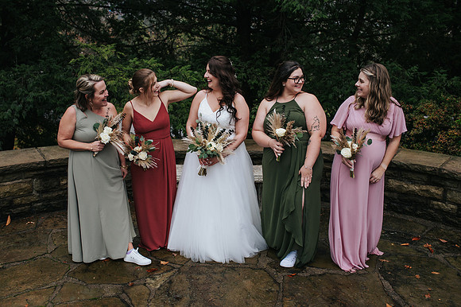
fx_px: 478
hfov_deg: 51.5
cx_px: 217
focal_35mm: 37
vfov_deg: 35.6
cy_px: 156
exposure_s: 1/400
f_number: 3.2
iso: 800
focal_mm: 35
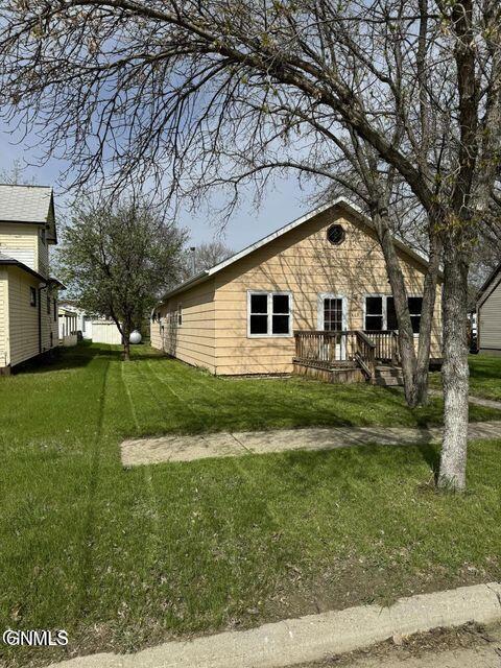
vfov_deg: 71.6
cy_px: 334
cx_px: 250
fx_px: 463
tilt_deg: -1.0
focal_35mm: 24
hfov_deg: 56.8
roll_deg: +0.5
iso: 80
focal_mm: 6.76
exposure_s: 1/7937
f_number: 1.78
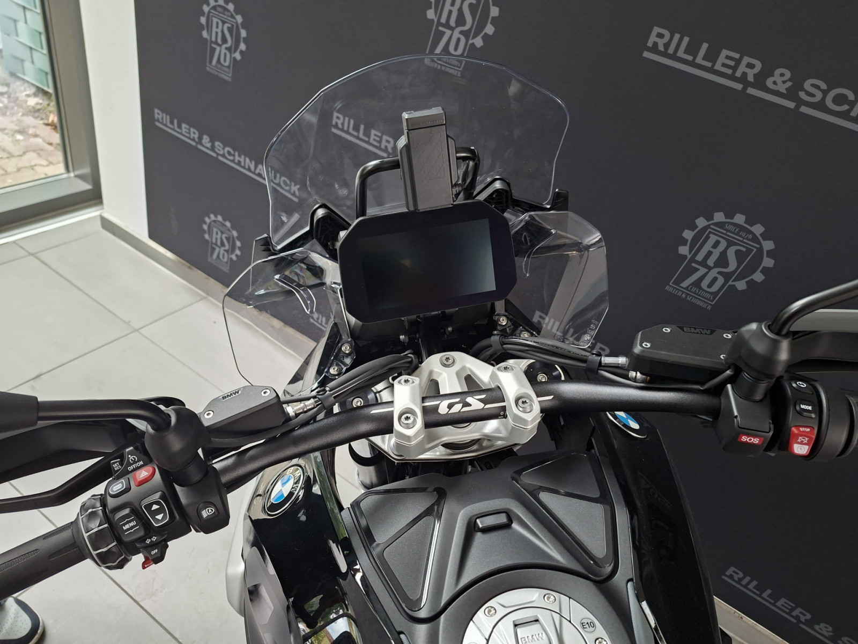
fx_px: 570
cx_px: 429
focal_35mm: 23
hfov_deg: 73.9
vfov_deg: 58.9
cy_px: 322
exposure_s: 1/120
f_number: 1.8
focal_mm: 5.54
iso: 320
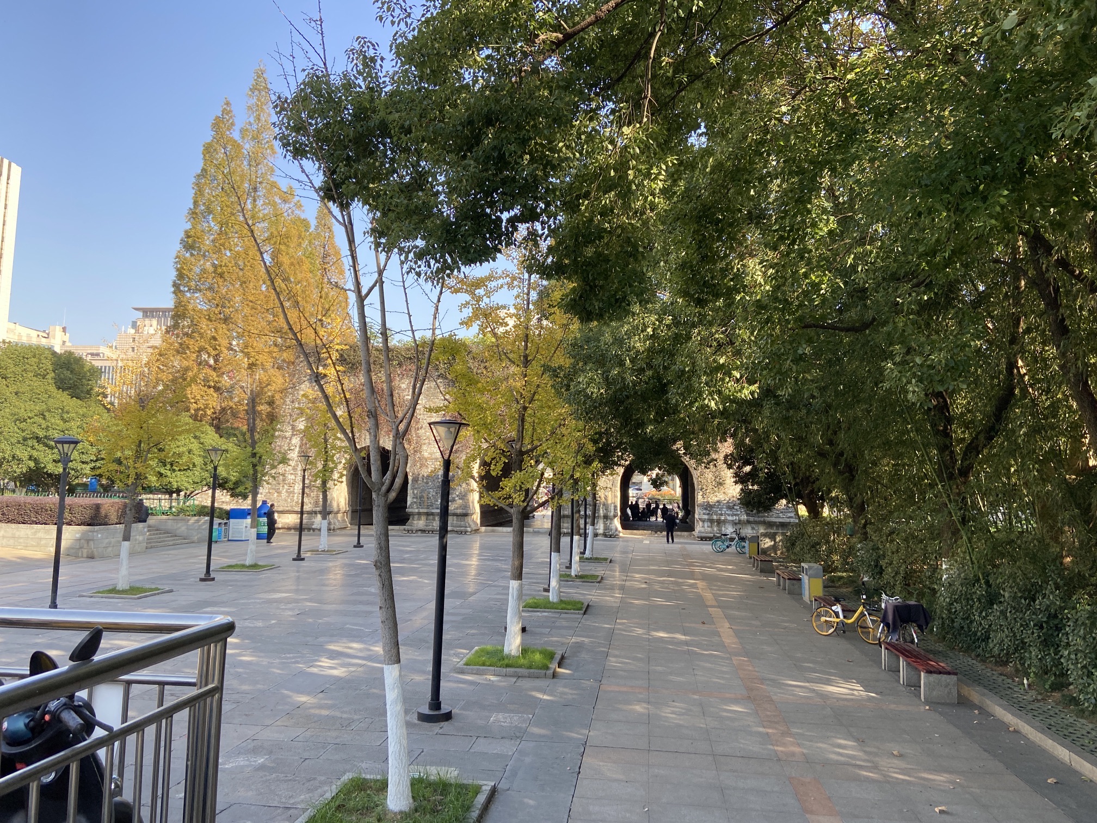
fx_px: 824
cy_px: 412
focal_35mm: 26
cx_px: 548
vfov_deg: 53.1
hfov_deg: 67.3
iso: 32
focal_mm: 4.25
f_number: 1.8
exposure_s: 1/431
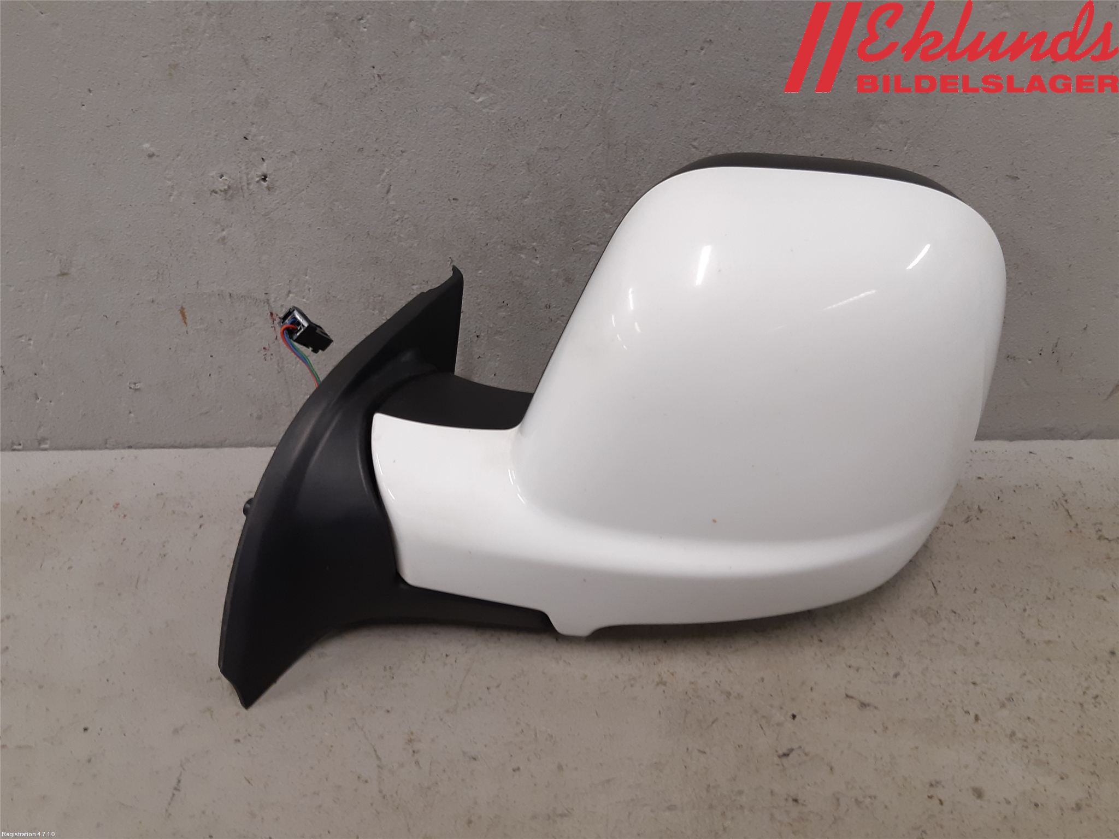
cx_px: 560
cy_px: 420
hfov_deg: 67.3
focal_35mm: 26
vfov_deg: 53.1
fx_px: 840
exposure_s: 1/50
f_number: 1.7
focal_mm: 3.93
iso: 100
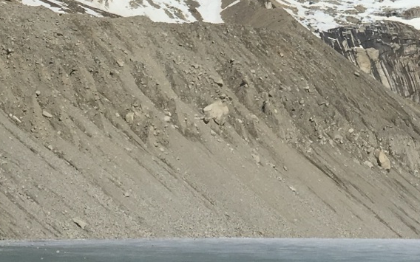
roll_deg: -2.5
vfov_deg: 12.0
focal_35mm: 104
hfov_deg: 19.7
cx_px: 359
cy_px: -139
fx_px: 1190
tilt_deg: +16.4
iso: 25
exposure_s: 1/4049
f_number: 2.2
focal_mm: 4.15
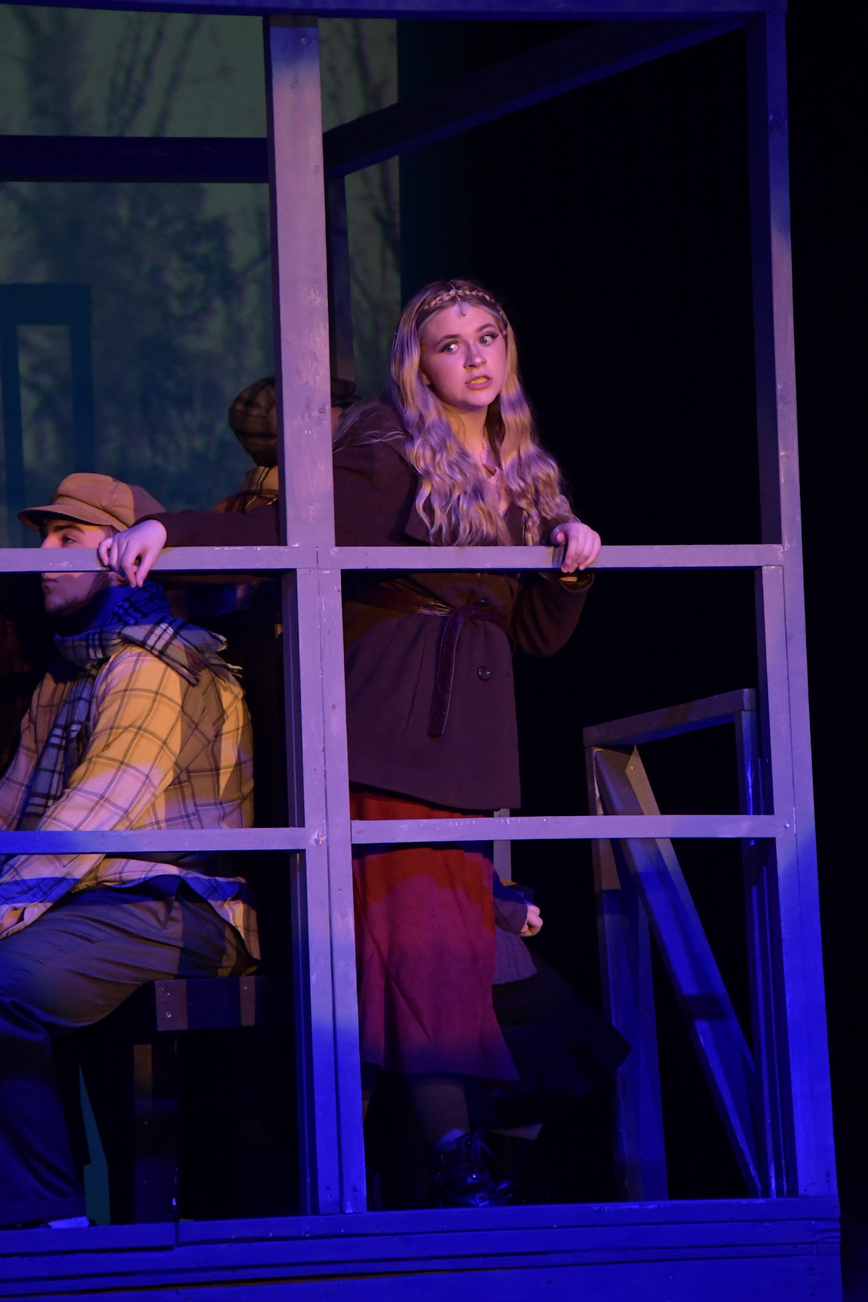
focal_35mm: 217
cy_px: 651
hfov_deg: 6.3
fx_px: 7848
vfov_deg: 9.5
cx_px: 434
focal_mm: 145
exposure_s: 1/100
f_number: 8
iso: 4000
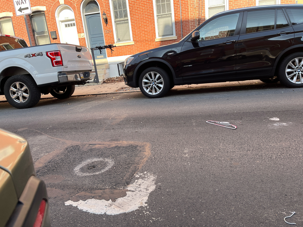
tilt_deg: -14.0
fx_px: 228
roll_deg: +6.0
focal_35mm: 26
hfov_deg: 67.3
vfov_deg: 53.1
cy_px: 114
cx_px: 152
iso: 50
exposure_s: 1/537
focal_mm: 5.1
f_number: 1.6
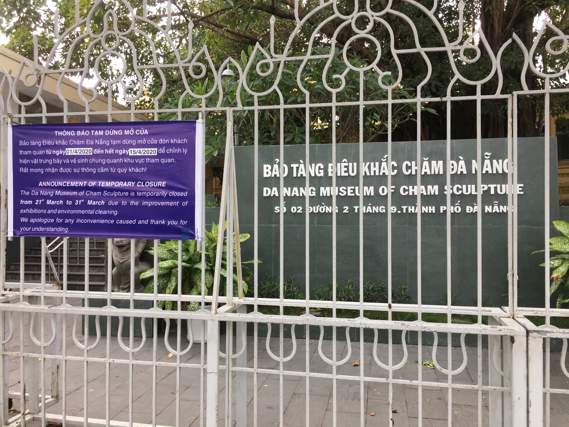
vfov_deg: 48.2
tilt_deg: +1.8
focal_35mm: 29
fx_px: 477
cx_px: 284
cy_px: 214
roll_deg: -0.8
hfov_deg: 61.7
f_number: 2.2
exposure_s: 1/100
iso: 40
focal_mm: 4.15
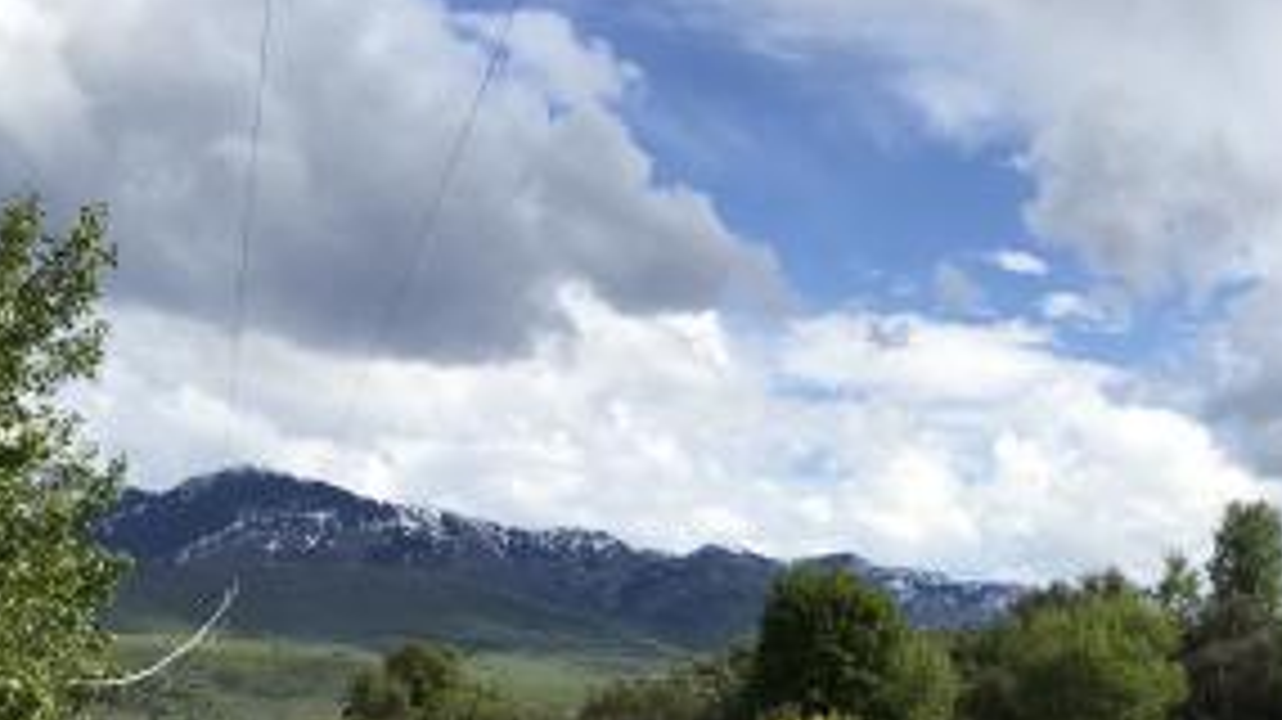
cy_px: 990
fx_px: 2412
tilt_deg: -4.4
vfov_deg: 15.9
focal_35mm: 71
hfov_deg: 28.4
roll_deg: -1.7
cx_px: 1197
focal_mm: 4.15
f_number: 2.2
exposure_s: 1/2079
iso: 25
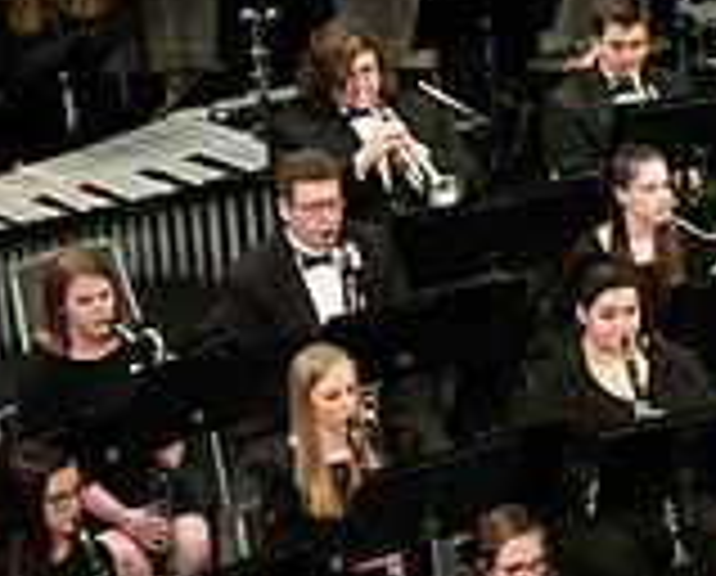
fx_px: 5948
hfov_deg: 6.8
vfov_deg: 5.5
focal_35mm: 280
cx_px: 1148
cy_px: 691
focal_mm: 82
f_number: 4.5
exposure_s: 1/250
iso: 5000
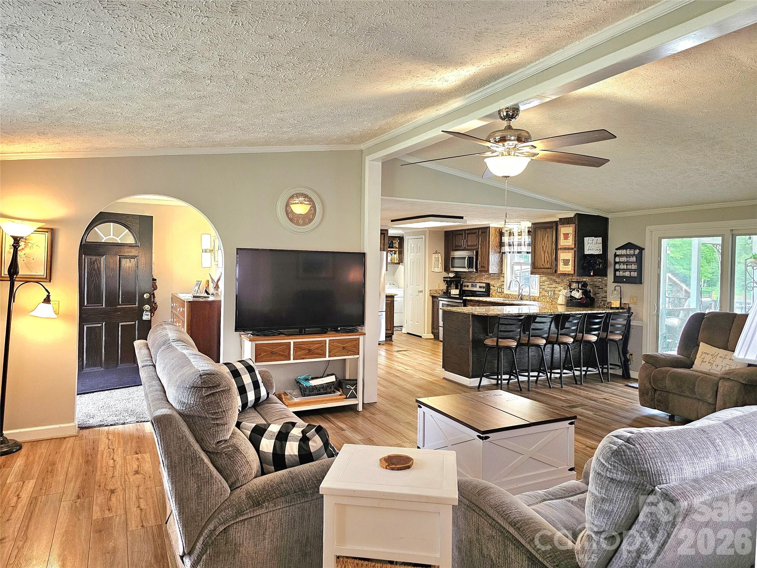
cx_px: 378
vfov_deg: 58.9
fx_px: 503
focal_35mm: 23
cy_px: 284
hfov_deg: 73.9
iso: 320
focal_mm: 6.3
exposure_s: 1/120
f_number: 1.7
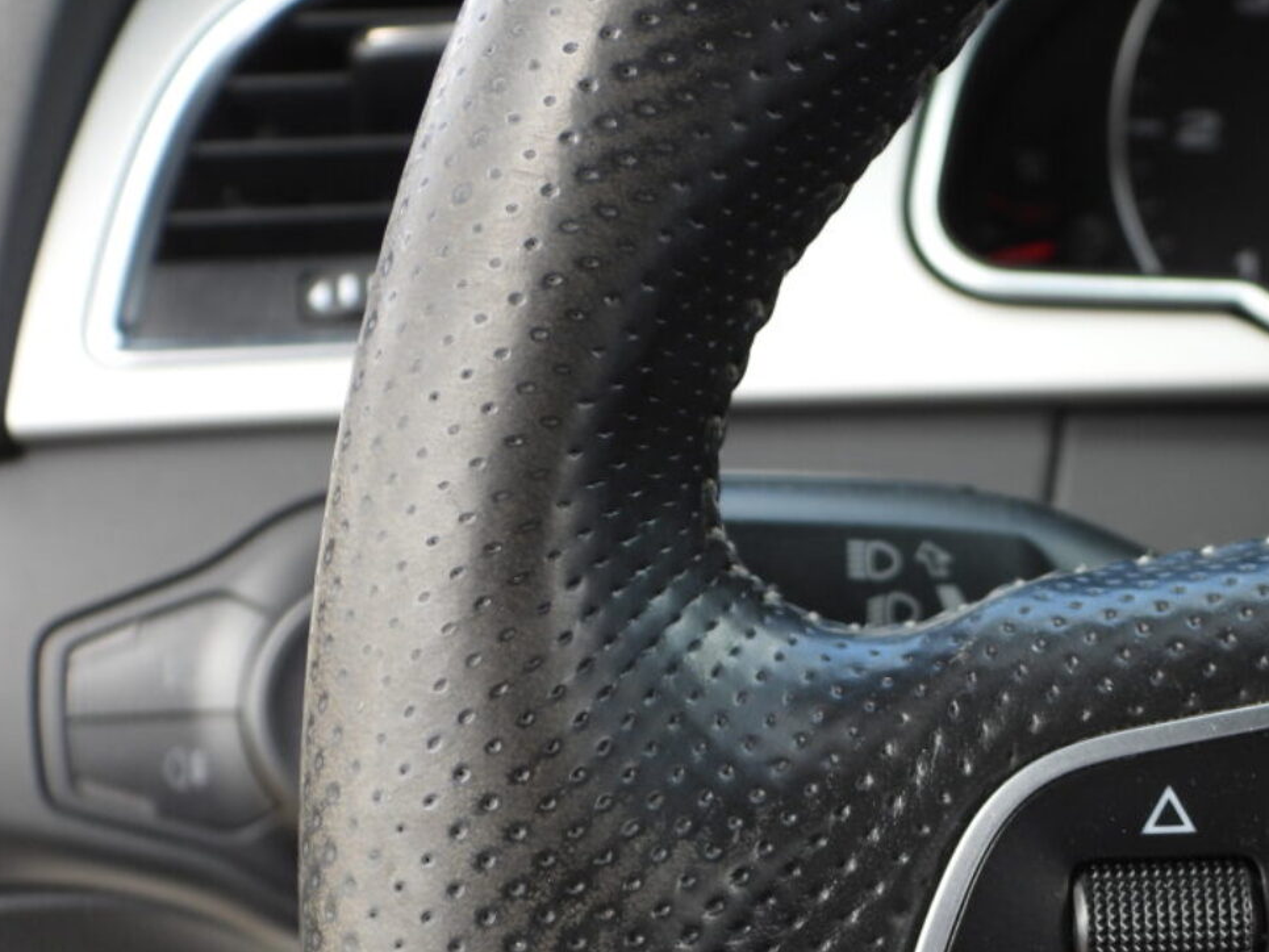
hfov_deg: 24.6
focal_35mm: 78
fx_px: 2860
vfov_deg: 18.7
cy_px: 786
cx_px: 1020
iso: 100
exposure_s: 1/100
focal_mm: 8.5
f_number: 3.2
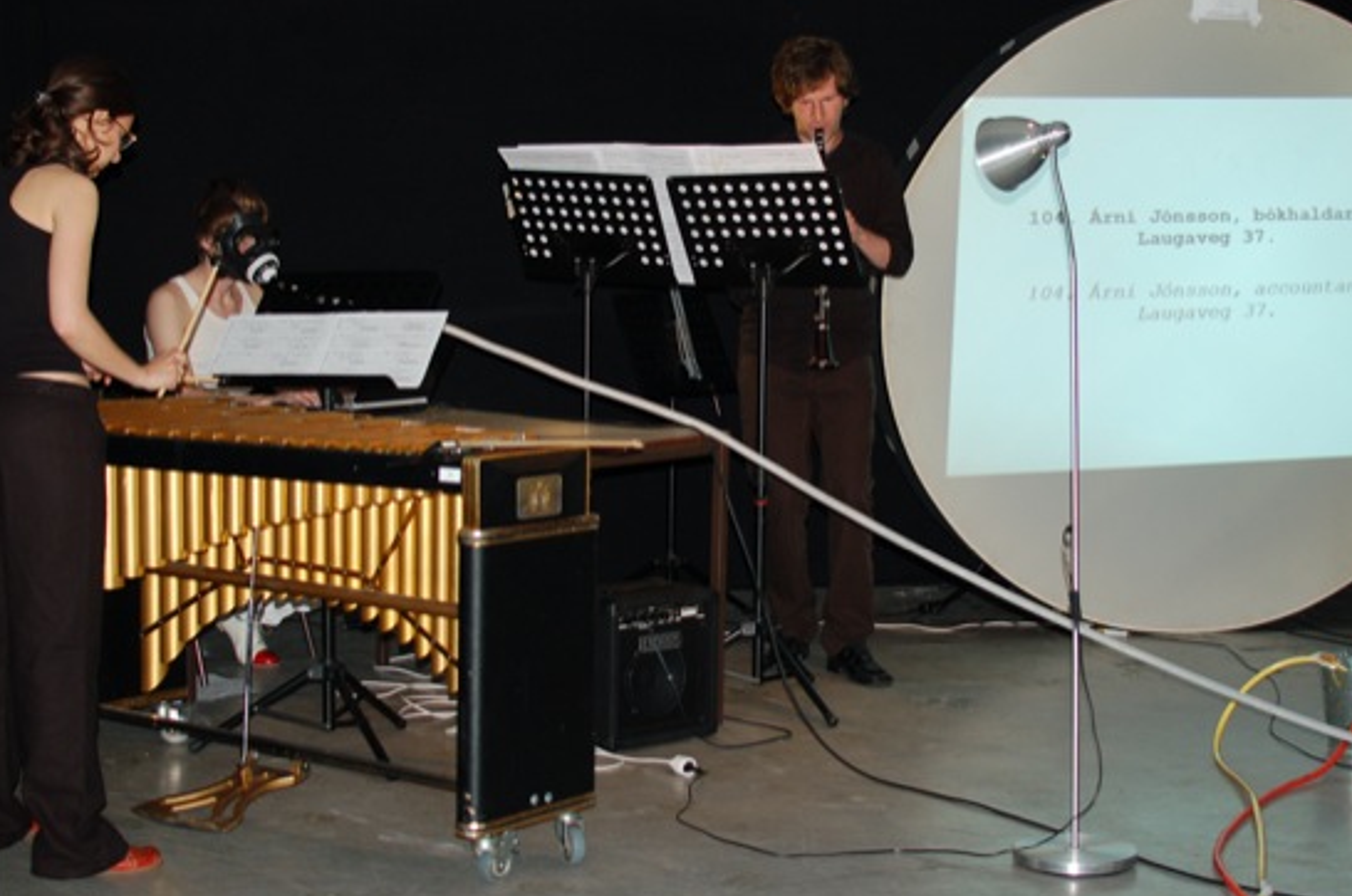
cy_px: 407
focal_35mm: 62
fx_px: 2309
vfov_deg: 22.0
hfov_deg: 32.6
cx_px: 703
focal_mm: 35
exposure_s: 1/60
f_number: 3.5
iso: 400
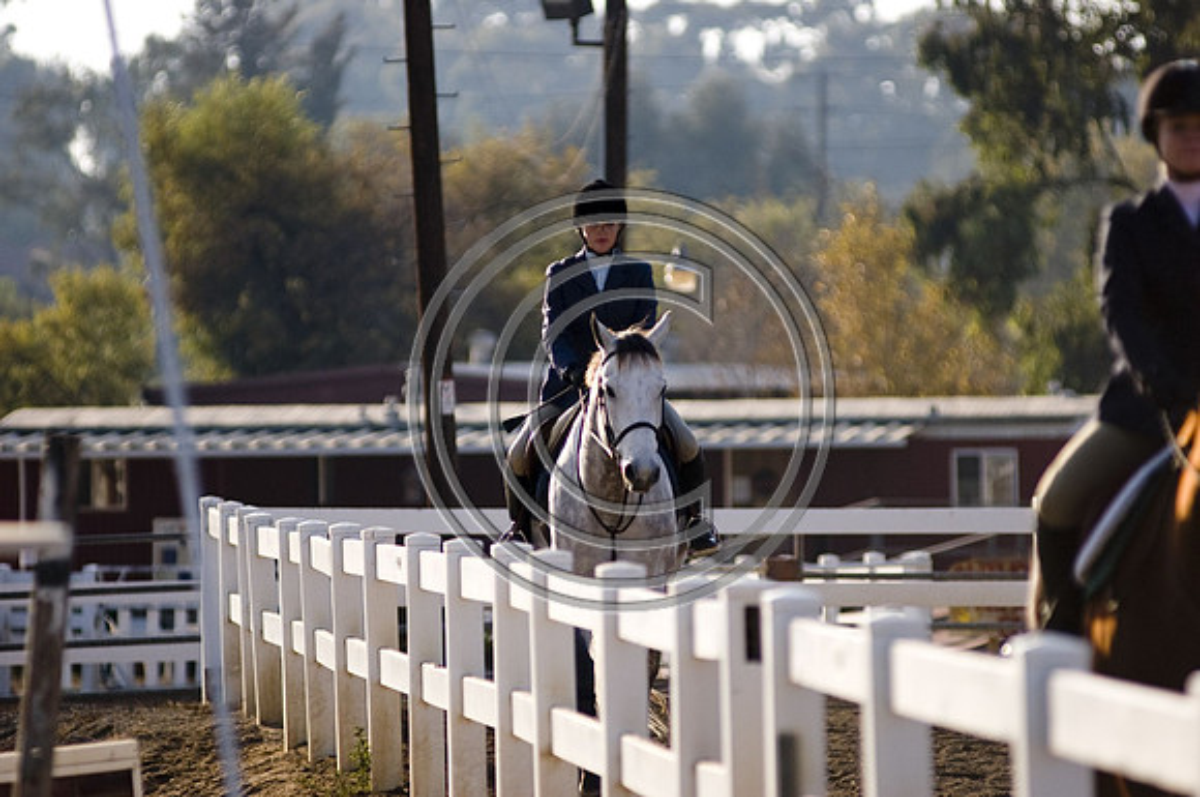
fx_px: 9986
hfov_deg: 6.9
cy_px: 398
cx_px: 600
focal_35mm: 300
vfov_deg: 4.6
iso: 200
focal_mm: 200
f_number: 2.8
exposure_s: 1/640
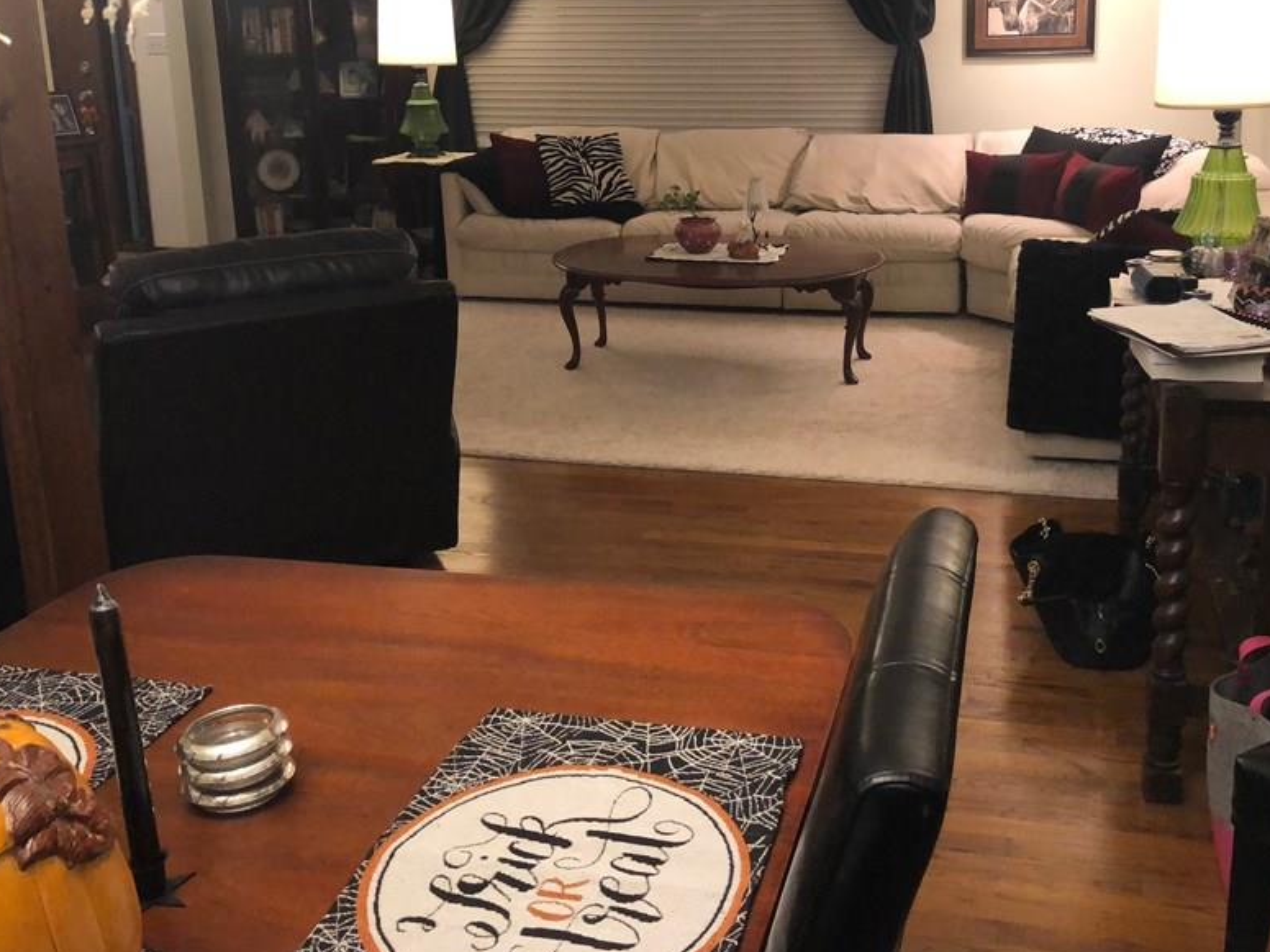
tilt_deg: -13.3
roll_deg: +1.1
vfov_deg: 38.4
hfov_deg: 49.9
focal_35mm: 37
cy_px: 359
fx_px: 1357
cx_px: 739
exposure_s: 1/60
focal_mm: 3.99
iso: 250
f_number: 1.8
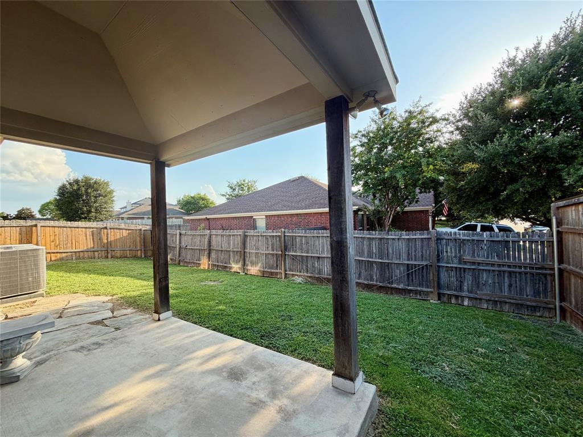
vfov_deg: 85.7
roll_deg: +2.1
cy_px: 218
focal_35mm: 14
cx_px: 292
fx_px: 236
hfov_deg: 102.1
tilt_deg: +1.4
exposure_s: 1/368
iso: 50
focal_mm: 2.22
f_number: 2.2
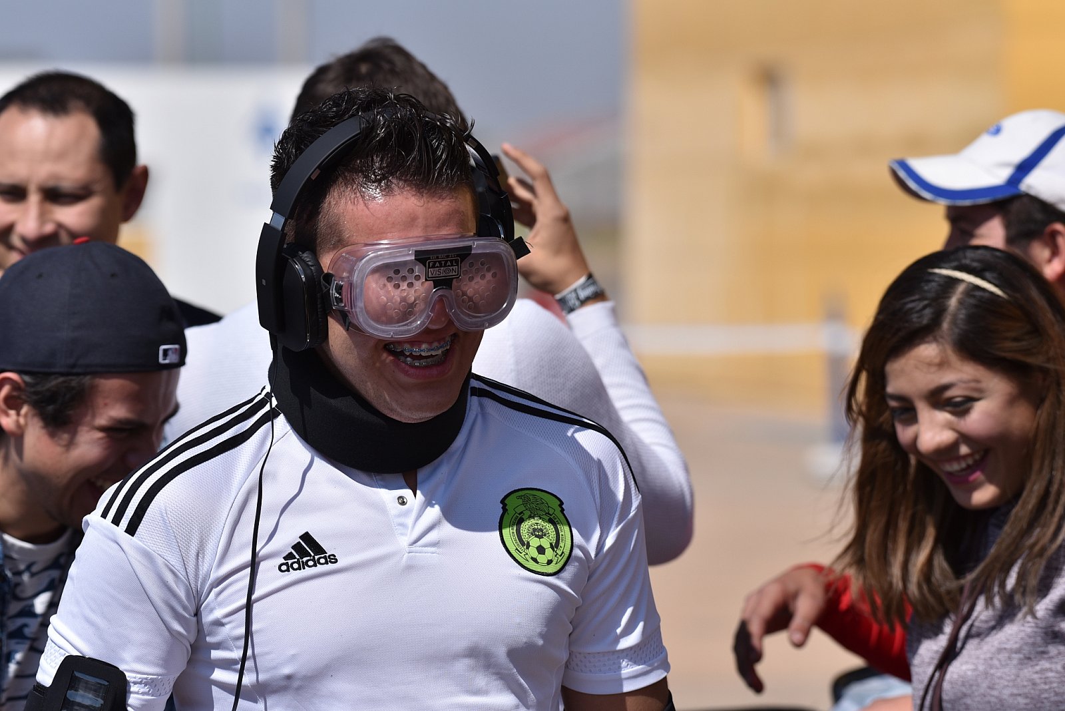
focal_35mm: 220
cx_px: 532
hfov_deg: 9.4
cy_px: 356
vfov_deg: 6.3
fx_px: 6510
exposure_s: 1/2500
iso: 250
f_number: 6.3
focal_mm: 220
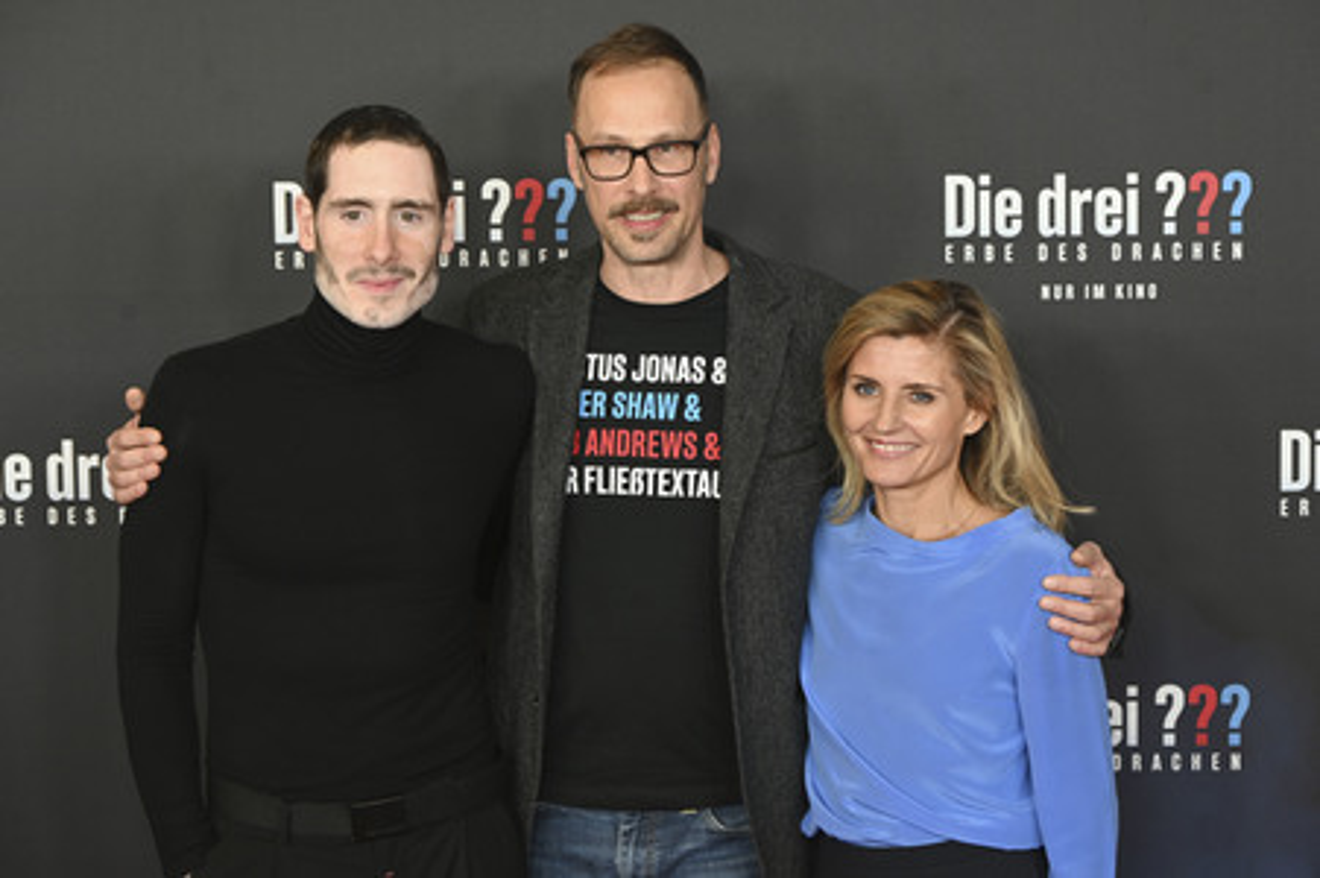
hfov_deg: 23.7
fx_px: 3151
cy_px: 439
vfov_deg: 15.9
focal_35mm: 86
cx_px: 660
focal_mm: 86
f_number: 6.3
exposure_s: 1/160
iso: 1000
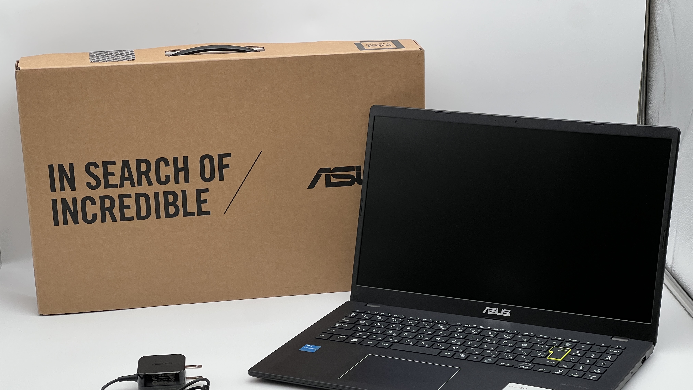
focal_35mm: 84
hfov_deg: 25.3
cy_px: 250
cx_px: 346
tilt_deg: -17.0
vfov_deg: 14.4
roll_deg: +1.9
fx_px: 1544
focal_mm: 9
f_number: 2.8
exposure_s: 1/99
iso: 80
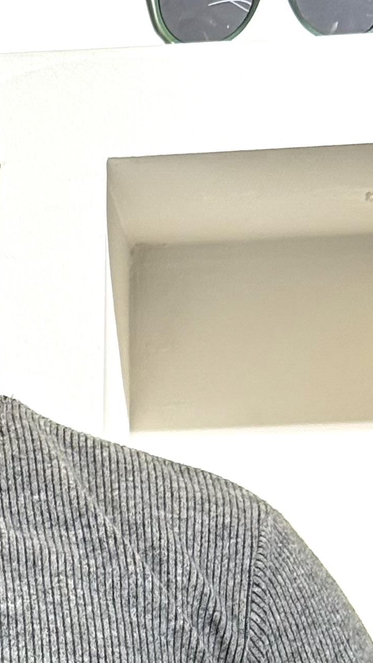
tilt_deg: -3.6
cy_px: 894
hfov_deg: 7.3
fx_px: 2885
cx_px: -141
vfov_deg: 12.6
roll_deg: +0.4
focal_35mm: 164
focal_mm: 6.76
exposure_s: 1/100
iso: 100
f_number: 1.78
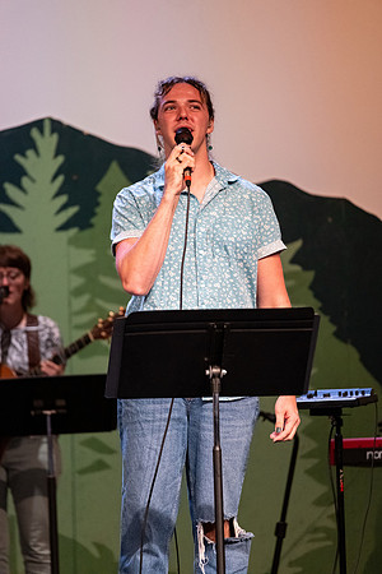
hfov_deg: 6.5
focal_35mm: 210
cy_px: 287
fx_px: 3342
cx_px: 191
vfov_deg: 9.8
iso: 2000
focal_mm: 140
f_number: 2.8
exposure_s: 1/210
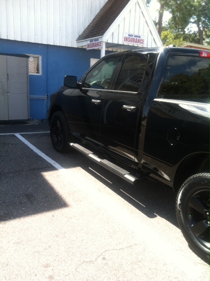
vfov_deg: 52.7
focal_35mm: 35
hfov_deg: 40.6
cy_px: 140
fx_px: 284
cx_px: 105
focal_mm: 3.85
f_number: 2.8
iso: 80
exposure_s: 1/366
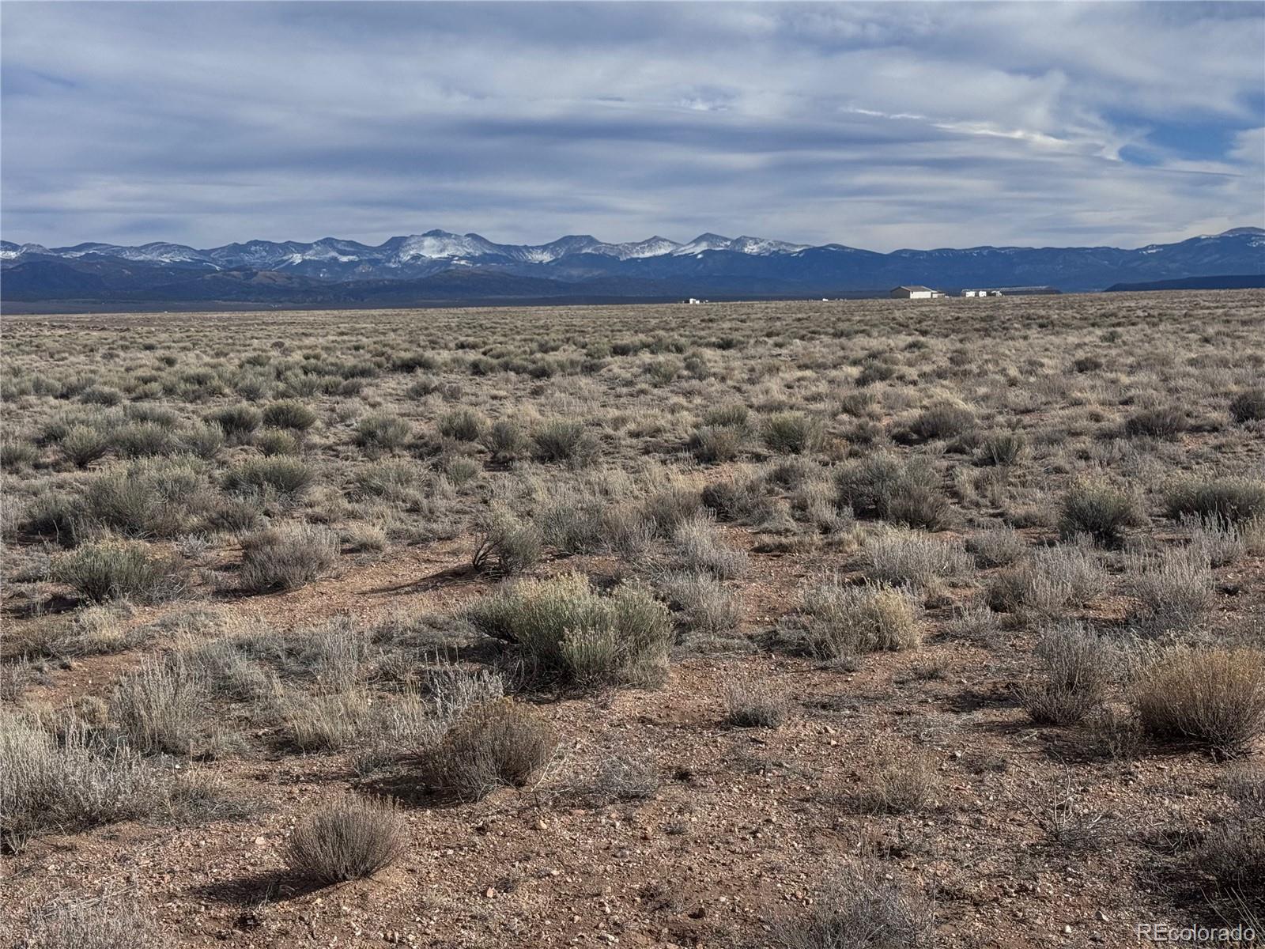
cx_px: 632
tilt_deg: -6.5
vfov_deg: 30.3
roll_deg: +0.6
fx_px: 1754
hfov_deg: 39.7
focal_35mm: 48
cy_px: 474
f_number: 1.78
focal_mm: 6.76
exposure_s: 1/9009
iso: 80
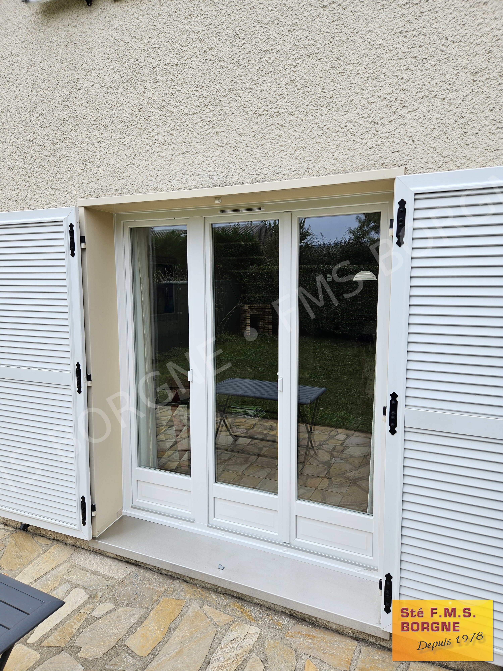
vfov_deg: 73.9
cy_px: 336
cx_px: 252
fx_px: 446
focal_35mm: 23
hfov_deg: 58.9
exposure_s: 1/279
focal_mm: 5.4
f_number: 1.8
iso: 25
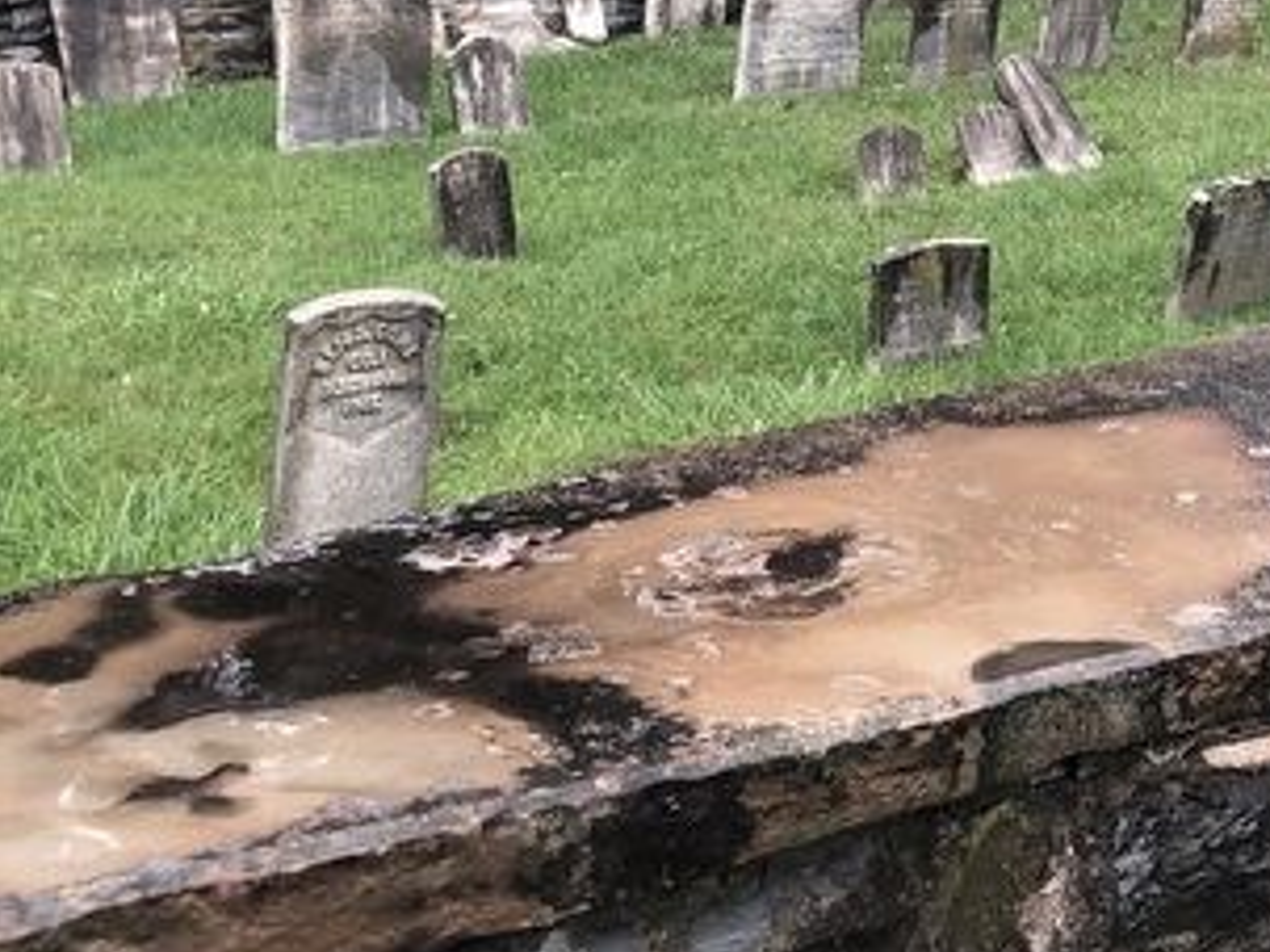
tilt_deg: -4.3
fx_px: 2714
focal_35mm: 74
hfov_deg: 26.1
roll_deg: -1.4
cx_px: 930
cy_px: -59
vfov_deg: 19.2
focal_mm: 4
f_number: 1.8
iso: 50
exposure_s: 1/120
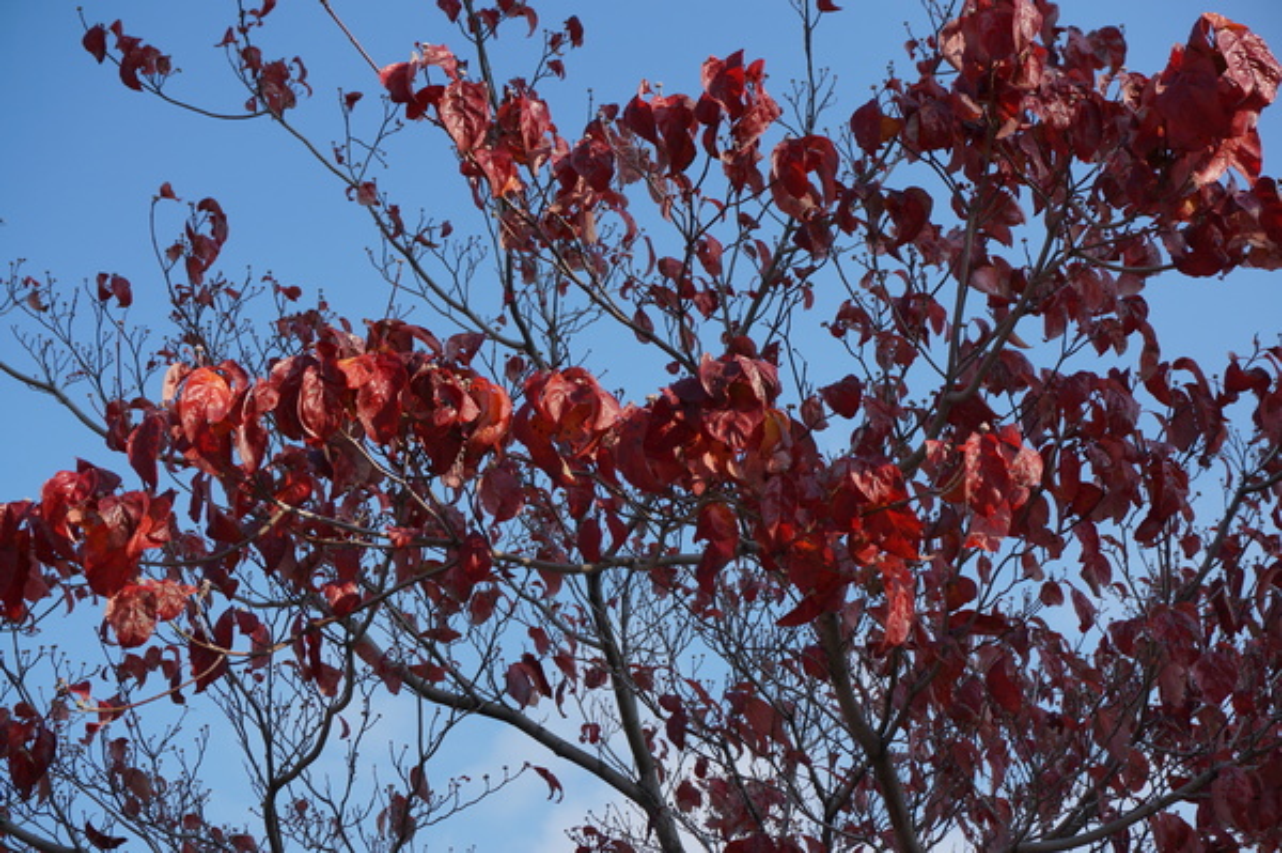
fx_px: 2669
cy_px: 426
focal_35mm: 75
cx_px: 641
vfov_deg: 18.2
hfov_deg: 27.0
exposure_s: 1/160
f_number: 9
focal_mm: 50
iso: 100
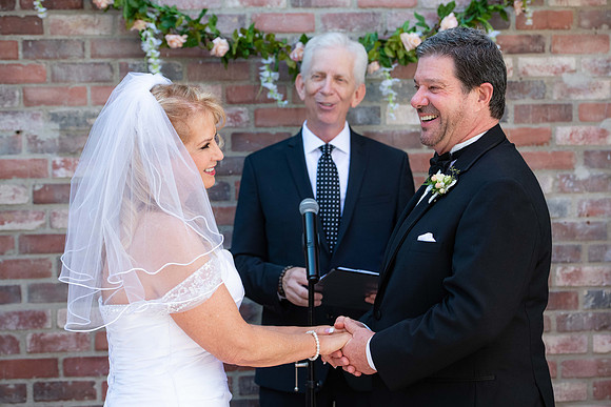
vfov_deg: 15.9
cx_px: 306
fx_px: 1460
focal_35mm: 86
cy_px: 204
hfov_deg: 23.6
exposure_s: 1/800
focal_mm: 86
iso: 800
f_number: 4.5
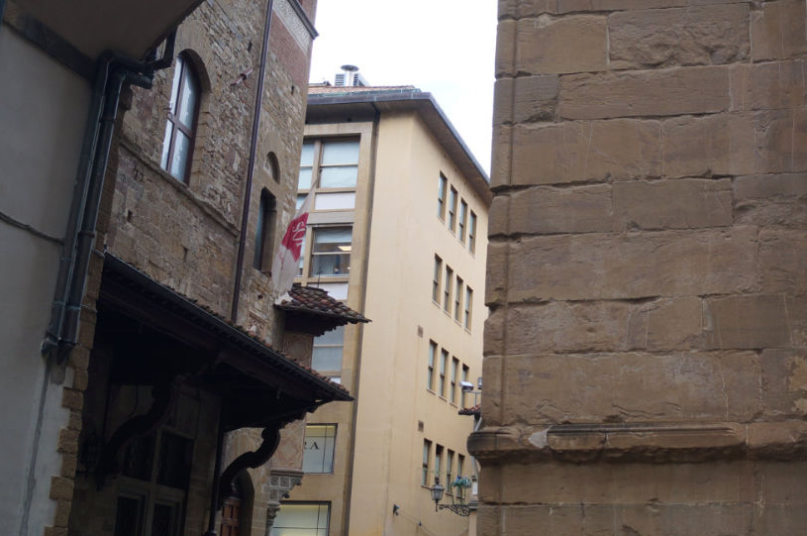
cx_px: 635
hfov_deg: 36.4
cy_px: 155
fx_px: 1186
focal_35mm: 53
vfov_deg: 25.2
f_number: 4.5
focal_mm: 18
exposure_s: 1/80
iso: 100
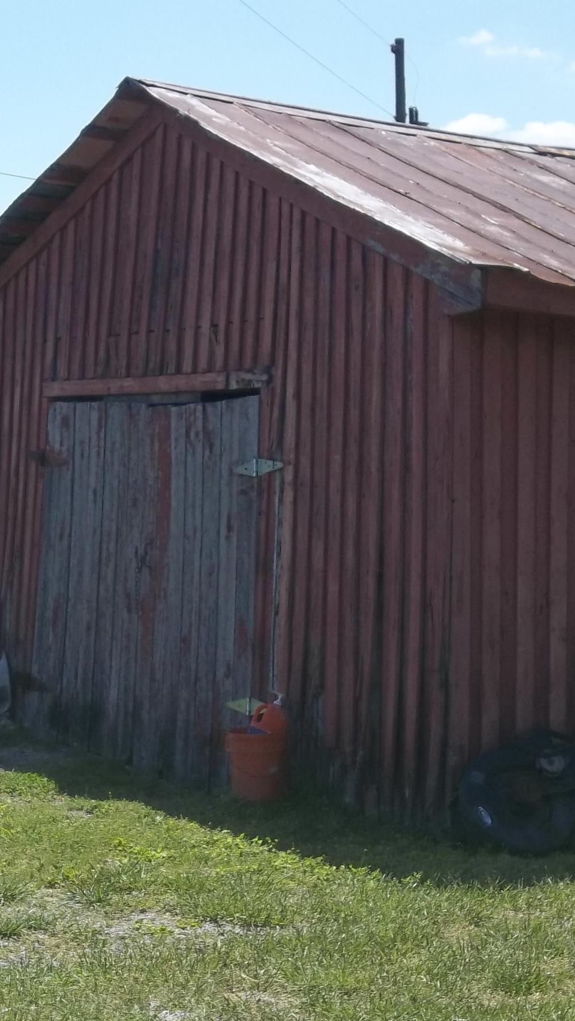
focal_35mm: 81
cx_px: 70
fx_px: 2195
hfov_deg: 14.8
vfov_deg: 26.1
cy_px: 636
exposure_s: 1/500
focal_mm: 7.8
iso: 80
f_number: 4.5
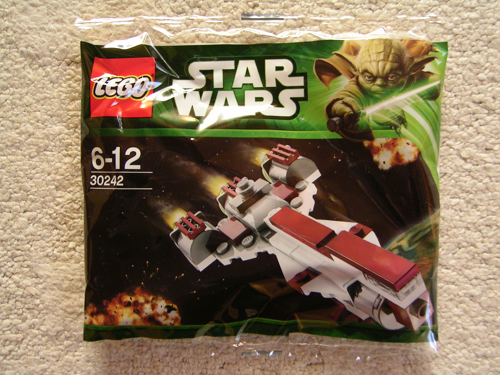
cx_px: 250
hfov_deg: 51.4
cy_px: 188
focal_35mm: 36
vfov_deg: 39.7
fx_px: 520
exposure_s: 1/8.2
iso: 100
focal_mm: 5.6
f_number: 2.8
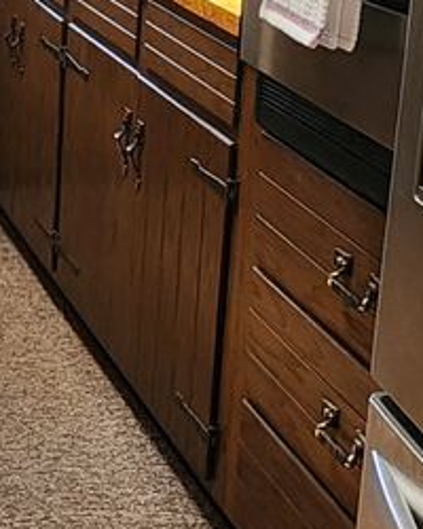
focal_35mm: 76
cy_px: 3
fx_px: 1189
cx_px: -78
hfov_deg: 19.1
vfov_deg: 24.0
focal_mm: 2.2
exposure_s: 1/30
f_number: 2.2
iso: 320
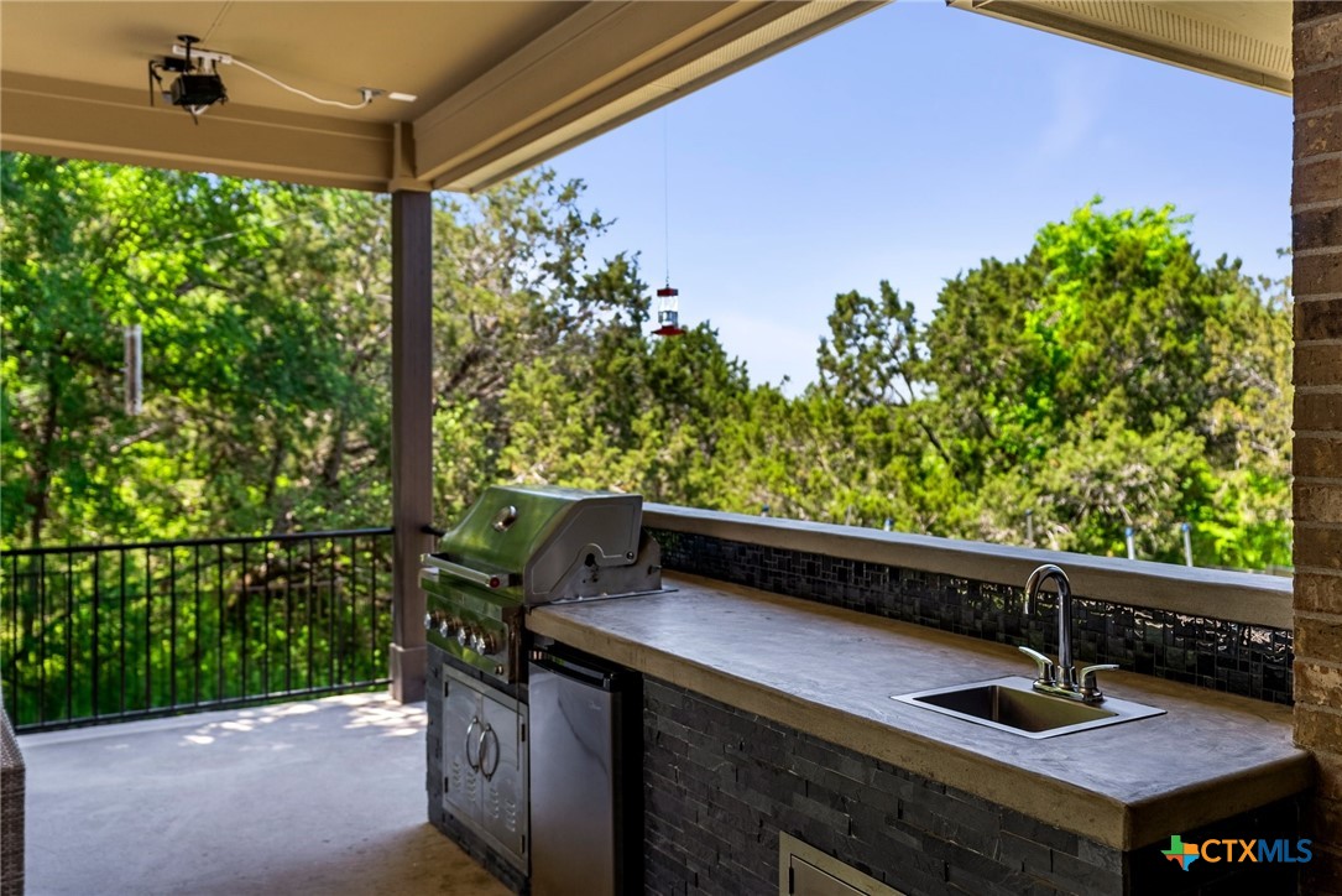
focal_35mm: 29
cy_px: 448
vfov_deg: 45.0
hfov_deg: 63.6
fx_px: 1081
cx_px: 671
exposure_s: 1/100
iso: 100
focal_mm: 29
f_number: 2.8
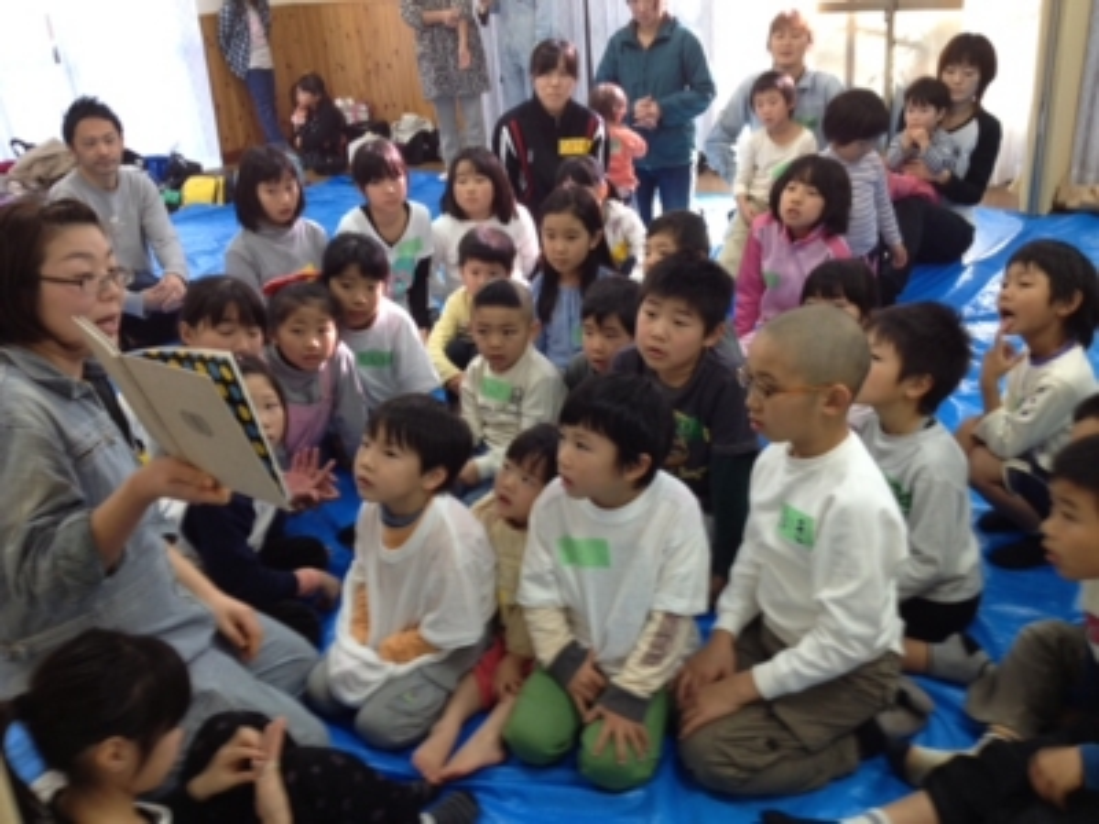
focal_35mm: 35
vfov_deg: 40.7
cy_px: 412
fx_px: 1111
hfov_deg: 52.6
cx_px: 550
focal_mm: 4.28
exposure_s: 1/24
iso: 50
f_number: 2.4
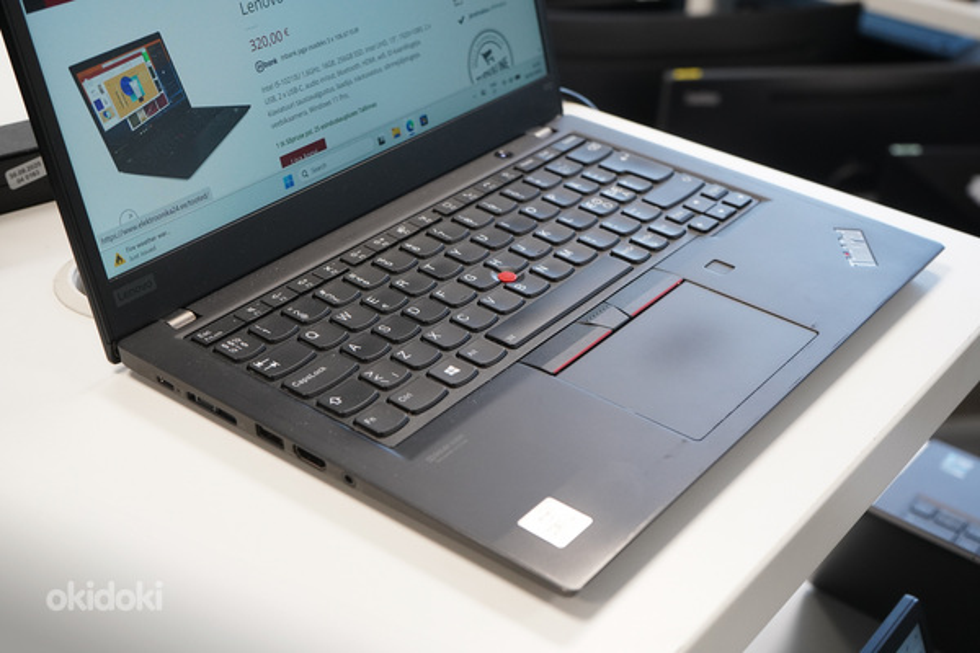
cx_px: 490
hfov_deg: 40.3
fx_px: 1334
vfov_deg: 27.5
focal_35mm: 49
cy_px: 326
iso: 2500
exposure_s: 1/100
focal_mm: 49
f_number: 7.1
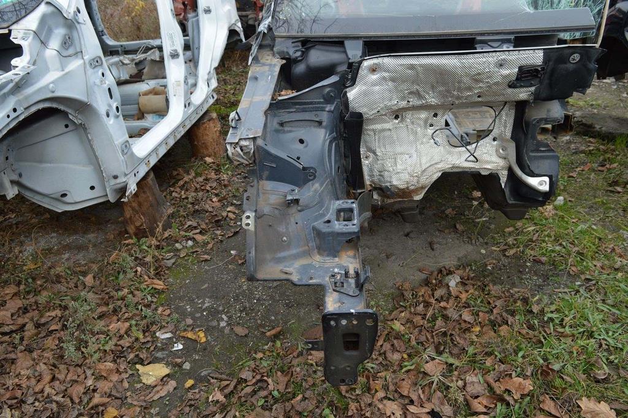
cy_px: 209
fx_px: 471
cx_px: 314
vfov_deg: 47.9
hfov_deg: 67.4
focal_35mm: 27
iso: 180
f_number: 5.6
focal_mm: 18
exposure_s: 1/125
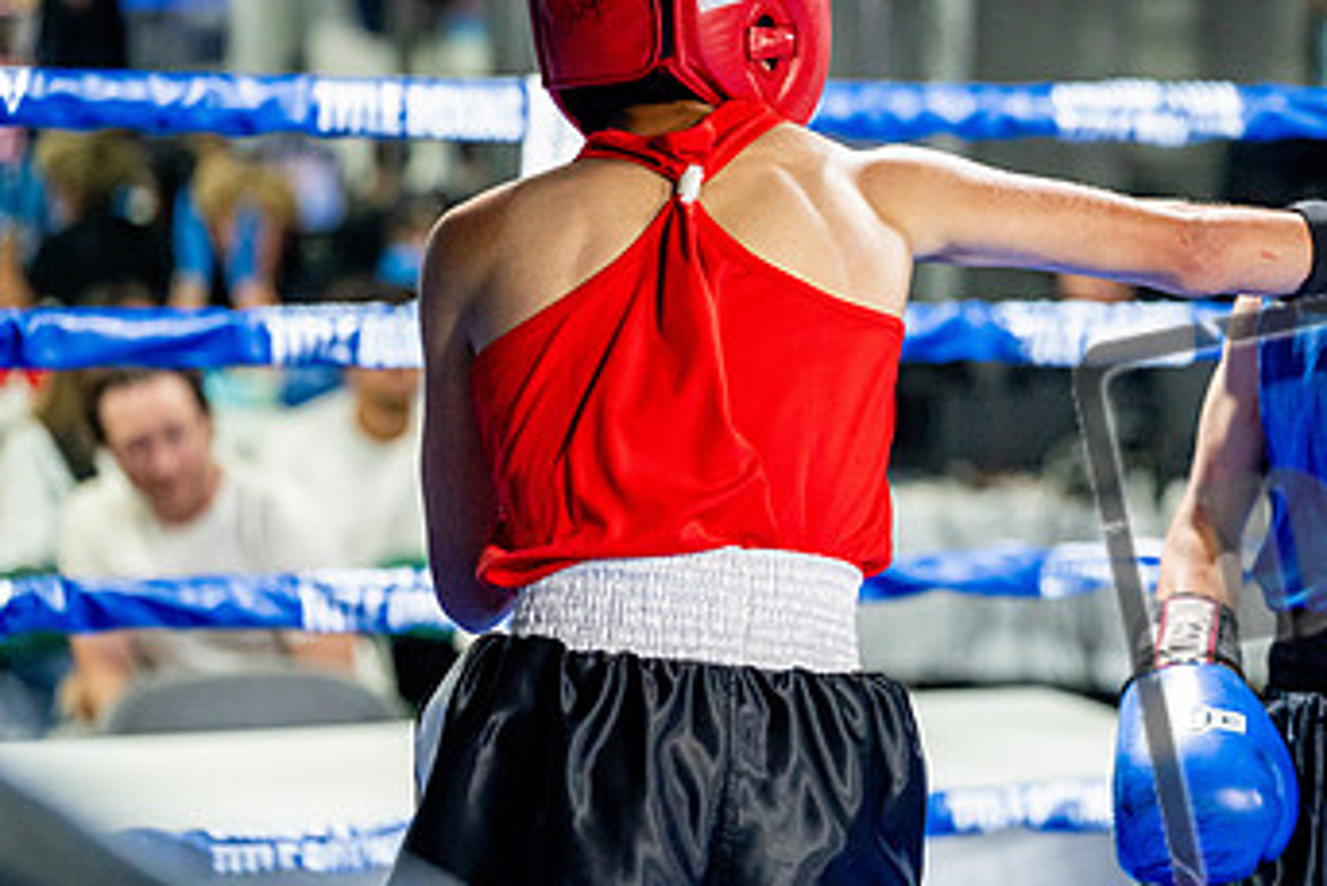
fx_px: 5236
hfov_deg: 14.4
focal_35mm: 142
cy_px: 408
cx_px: 1083
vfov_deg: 9.7
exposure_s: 1/800
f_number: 2
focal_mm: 84
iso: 4000
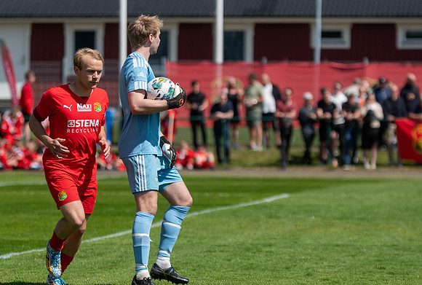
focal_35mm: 273
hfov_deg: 7.5
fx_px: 3215
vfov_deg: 5.1
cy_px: 115
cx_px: 167
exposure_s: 1/1600
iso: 100
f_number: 3.2
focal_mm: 150
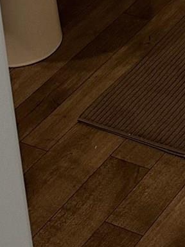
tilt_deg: -10.4
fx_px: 1026
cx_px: 283
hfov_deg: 10.0
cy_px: -397
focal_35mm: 144
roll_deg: +4.2
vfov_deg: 11.0
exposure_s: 1/60
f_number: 1.78
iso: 160
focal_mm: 6.86
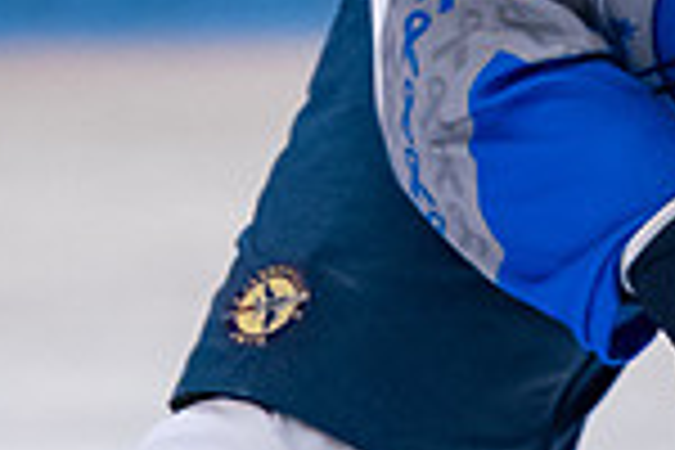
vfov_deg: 0.9
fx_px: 27992
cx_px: 540
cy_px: -540
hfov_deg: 1.4
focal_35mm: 1493
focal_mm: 200
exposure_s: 1/800
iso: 2000
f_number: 3.2
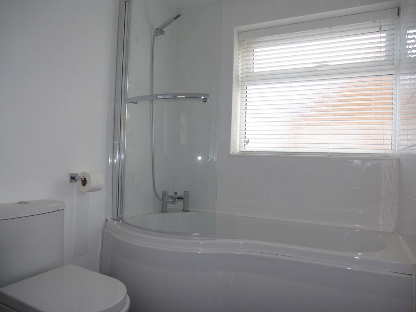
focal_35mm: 24
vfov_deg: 56.8
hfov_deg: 71.6
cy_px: 156
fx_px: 288
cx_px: 208
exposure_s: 1/80
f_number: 3.3
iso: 100
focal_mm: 4.3
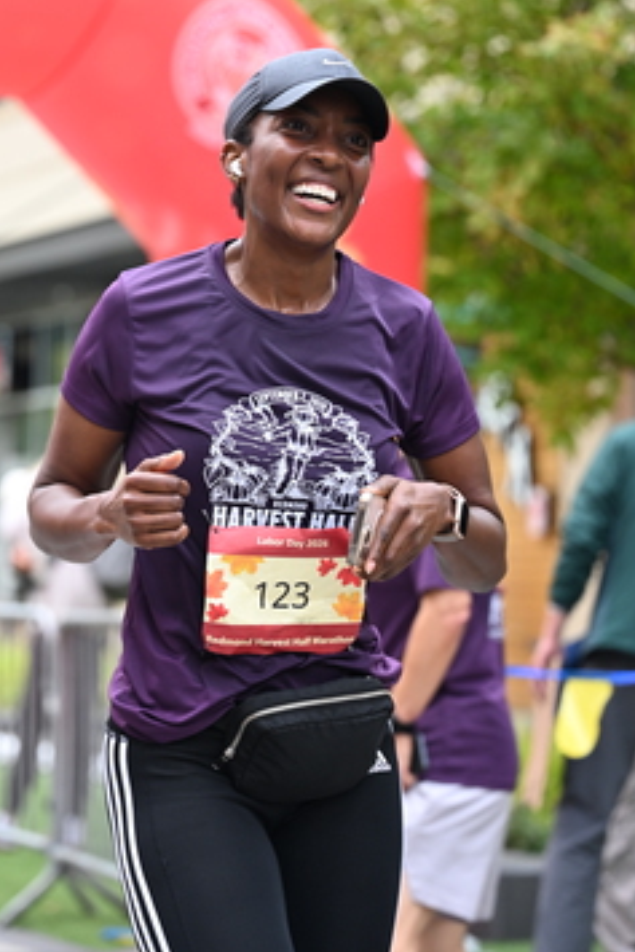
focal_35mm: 127
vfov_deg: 16.1
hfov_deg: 10.8
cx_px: 170
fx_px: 3357
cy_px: 381
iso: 640
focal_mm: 82
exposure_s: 1/1600
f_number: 2.8
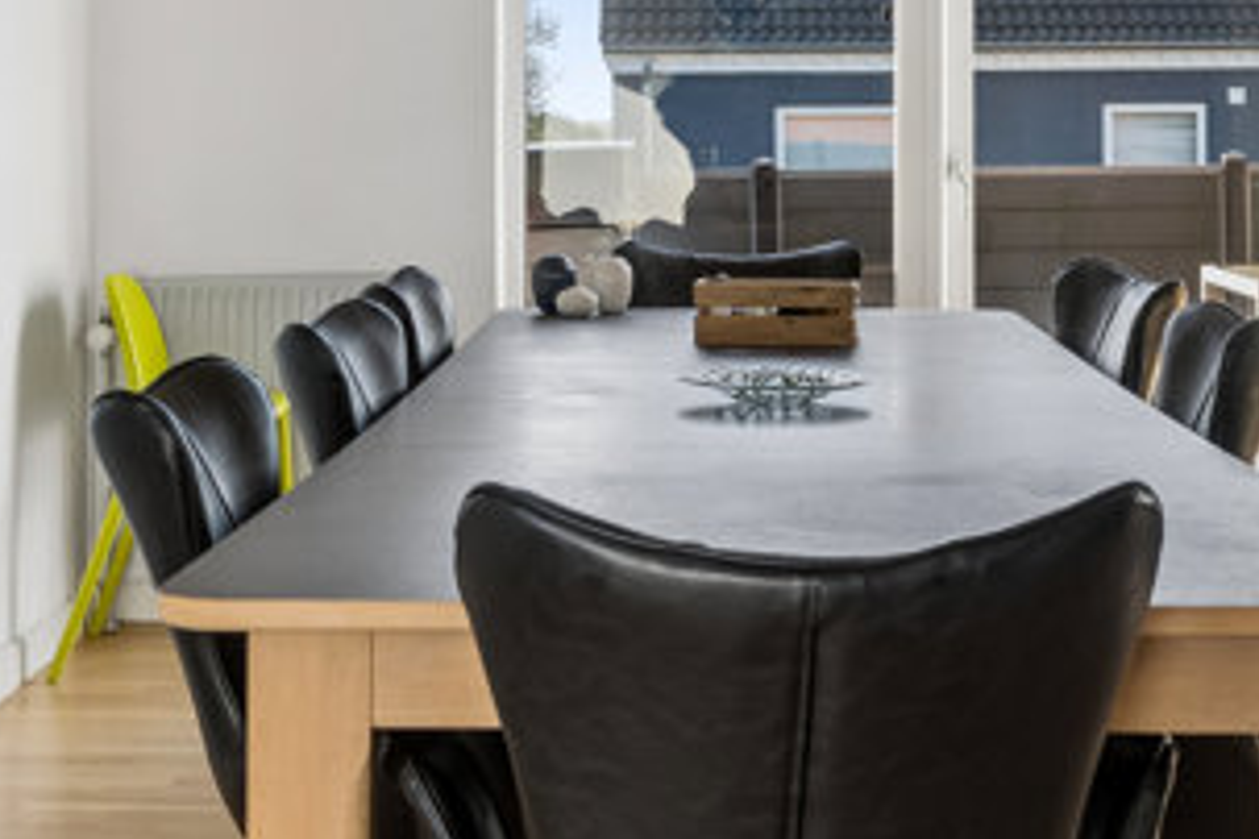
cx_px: 798
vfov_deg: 20.1
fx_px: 2354
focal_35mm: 67
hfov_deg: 29.8
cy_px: 231
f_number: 8
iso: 200
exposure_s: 1/100
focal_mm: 17
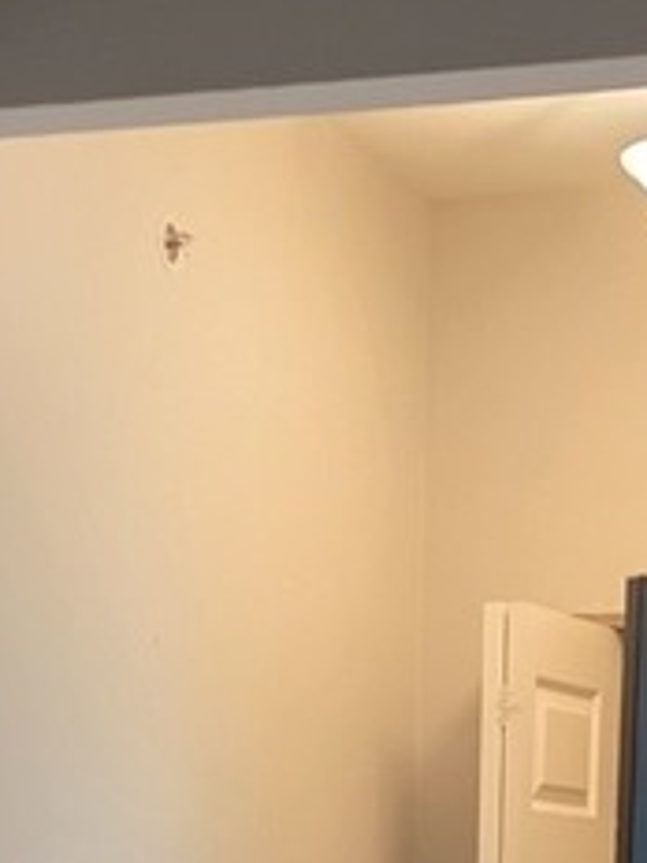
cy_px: 1626
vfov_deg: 15.4
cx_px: 420
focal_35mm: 107
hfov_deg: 13.8
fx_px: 2667
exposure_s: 1/120
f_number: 1.7
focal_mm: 6.3
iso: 500
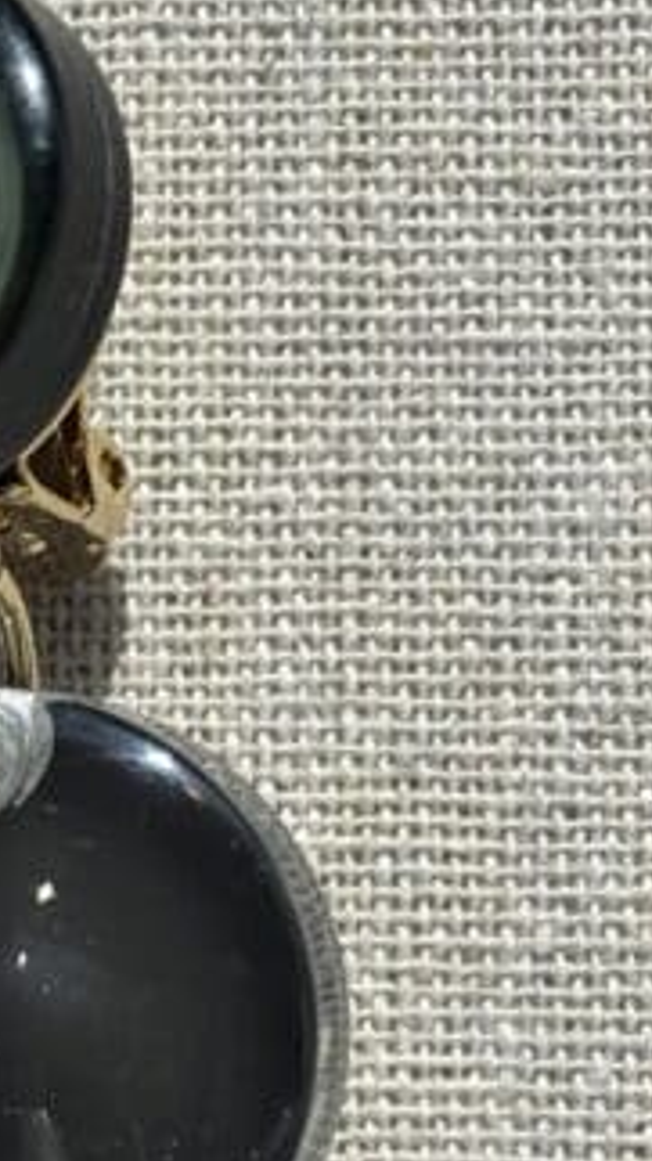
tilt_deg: -73.6
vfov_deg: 11.9
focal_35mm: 180
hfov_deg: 6.6
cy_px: 887
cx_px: -432
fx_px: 5535
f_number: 1.6
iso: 40
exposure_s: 1/3788
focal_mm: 5.96
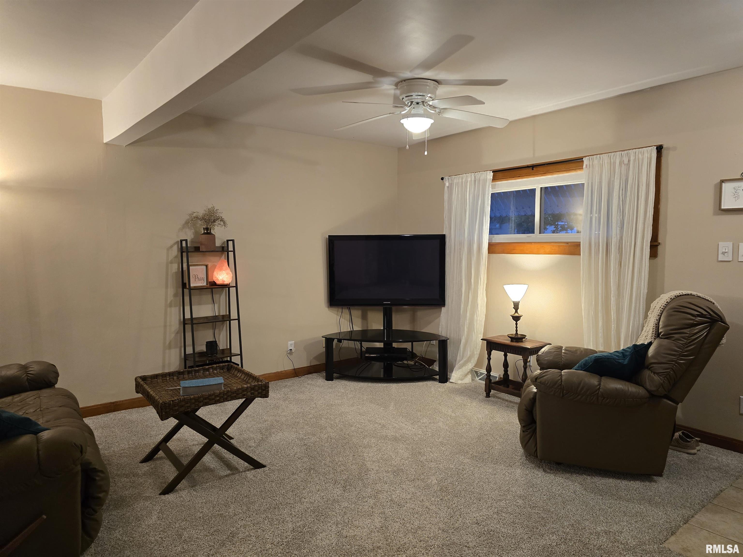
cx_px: 372
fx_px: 494
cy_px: 278
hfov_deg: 73.9
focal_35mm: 23
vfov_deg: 58.9
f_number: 1.7
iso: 640
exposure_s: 1/120
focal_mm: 6.3
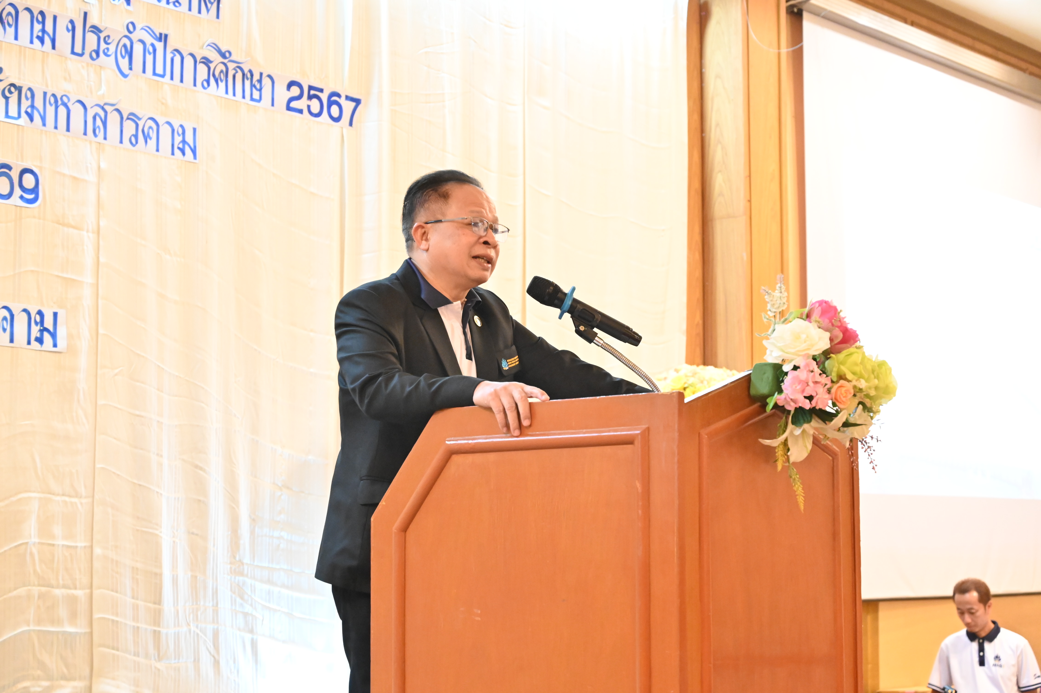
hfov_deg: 28.9
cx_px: 520
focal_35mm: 70
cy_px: 346
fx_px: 2023
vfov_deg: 19.4
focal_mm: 70
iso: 8000
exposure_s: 1/50
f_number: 5.6
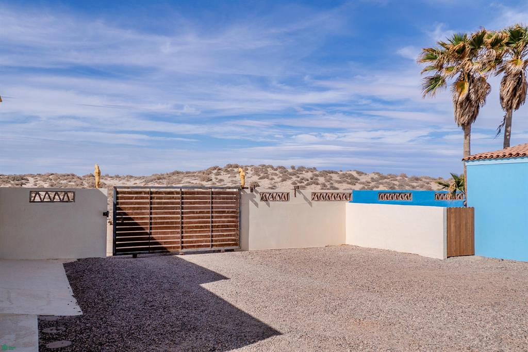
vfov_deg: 43.6
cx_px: 264
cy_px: 176
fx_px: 440
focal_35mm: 30
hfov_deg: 61.9
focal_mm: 20
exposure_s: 1/4000
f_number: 4
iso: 80
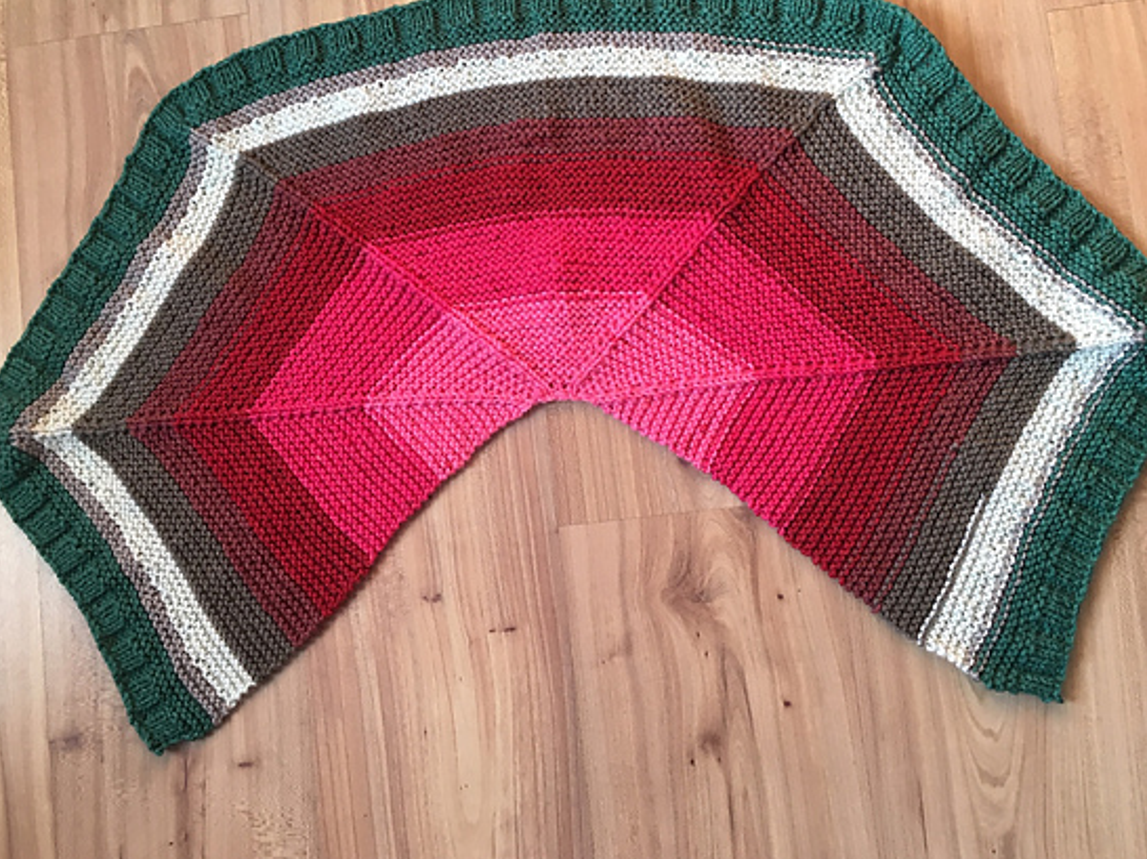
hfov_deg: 54.0
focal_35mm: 34
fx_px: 1126
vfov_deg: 41.7
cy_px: 386
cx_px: 576
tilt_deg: -83.5
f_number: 2.2
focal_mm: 4.15
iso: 64
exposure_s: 1/30
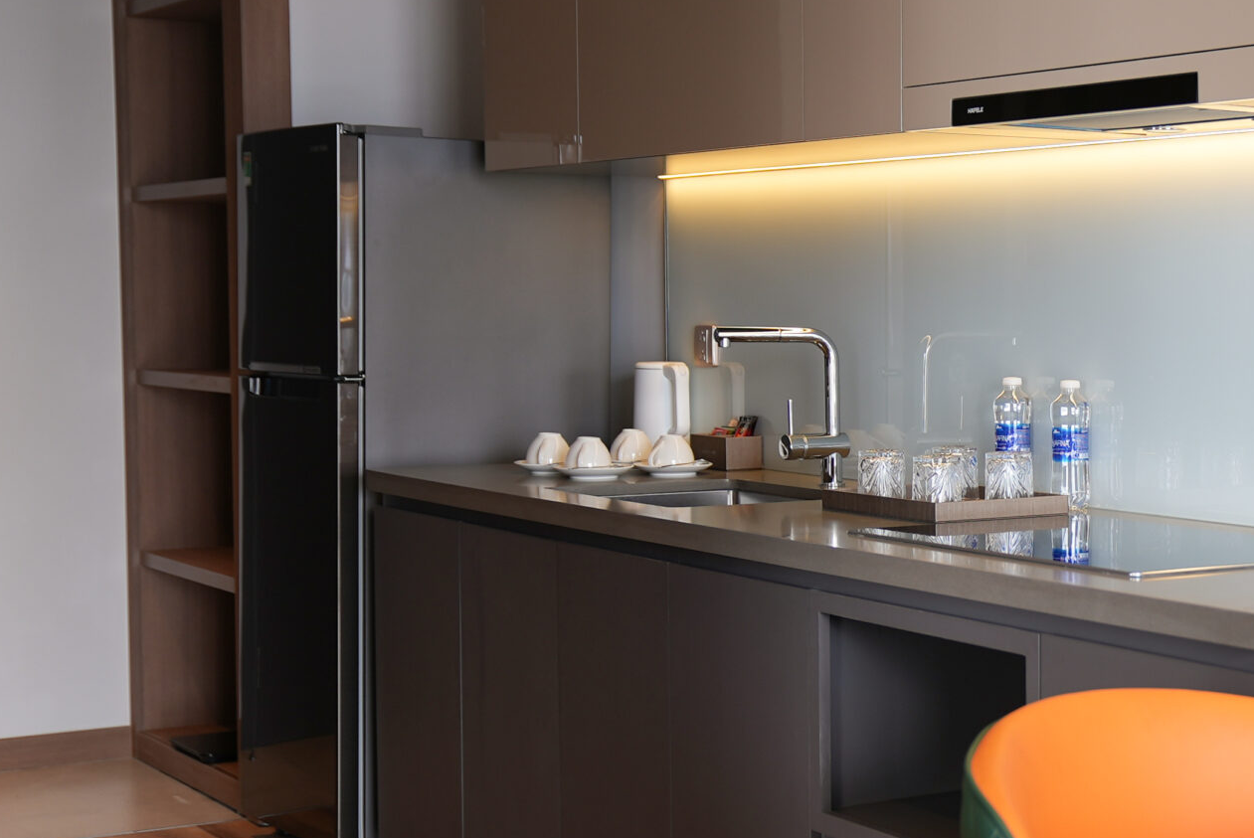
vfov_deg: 19.8
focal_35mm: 69
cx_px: 1243
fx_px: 2405
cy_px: 462
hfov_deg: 27.6
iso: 80
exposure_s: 1/40
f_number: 2.8
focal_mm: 34
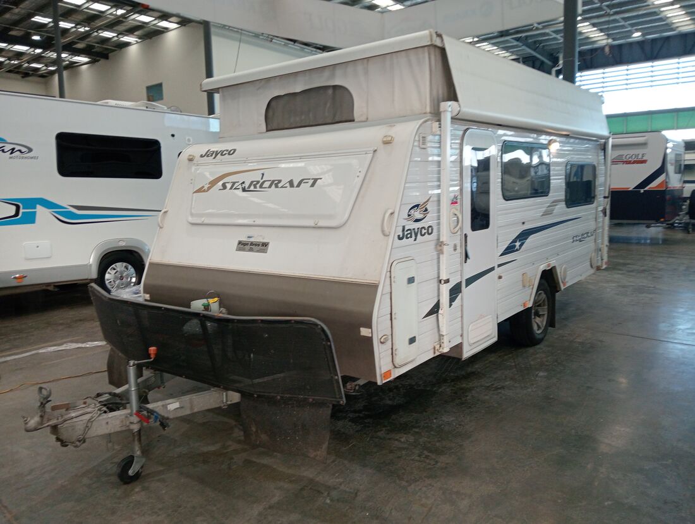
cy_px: 262
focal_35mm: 28
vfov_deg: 49.8
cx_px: 348
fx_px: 563
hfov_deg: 63.4
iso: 193
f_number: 1.8
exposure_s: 1/33.3
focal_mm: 3.98
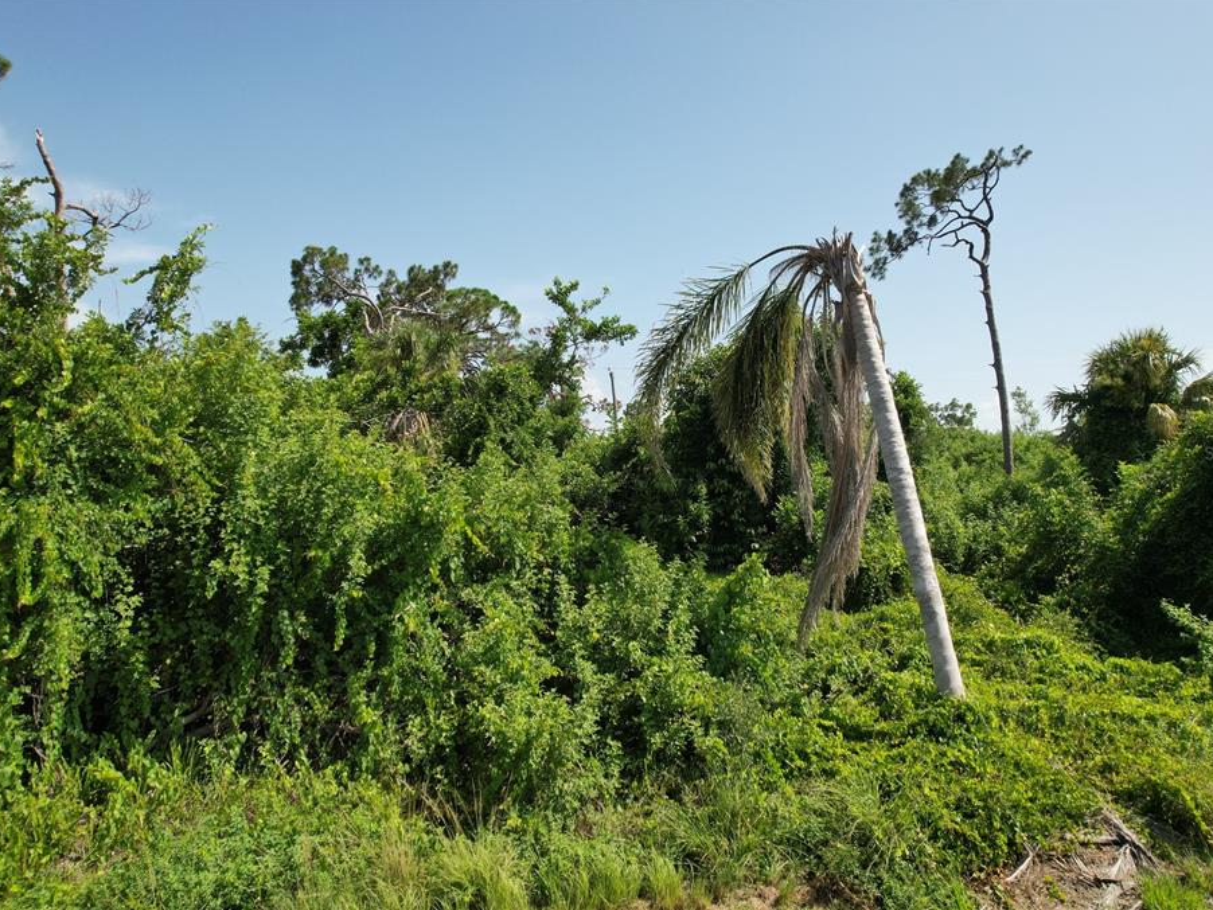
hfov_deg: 71.6
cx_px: 593
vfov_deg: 56.8
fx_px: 841
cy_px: 453
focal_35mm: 24
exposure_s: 1/1600
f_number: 2.8
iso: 100
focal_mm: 8.38
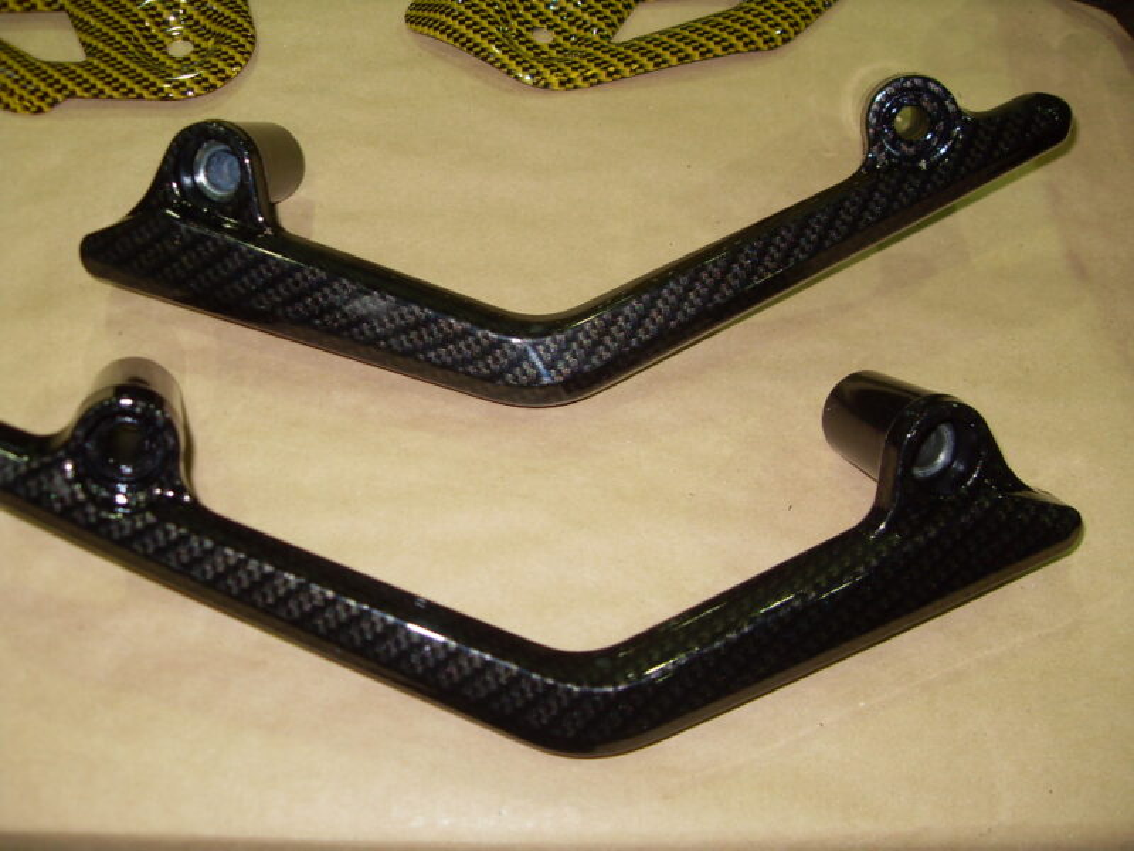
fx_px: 1147
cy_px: 426
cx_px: 567
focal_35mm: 35
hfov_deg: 52.6
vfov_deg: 40.7
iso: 100
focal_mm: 6.3
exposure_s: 1/45
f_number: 2.8
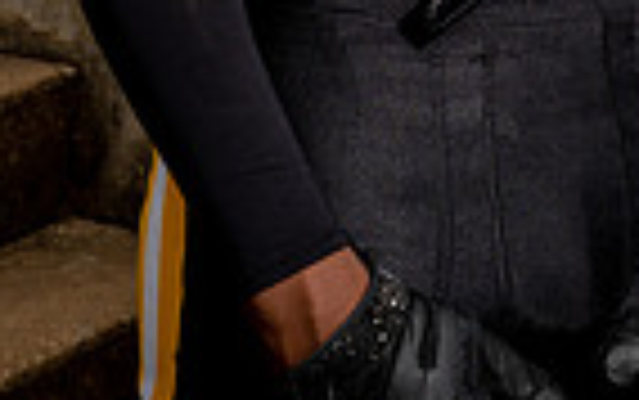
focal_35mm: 126
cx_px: 410
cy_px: -499
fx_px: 2196
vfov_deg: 9.5
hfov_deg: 16.5
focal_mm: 39
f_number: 9
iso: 100
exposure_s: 1/250
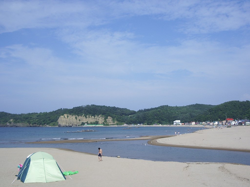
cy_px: 94
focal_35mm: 41
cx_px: 125
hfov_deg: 45.8
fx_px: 296
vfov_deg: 35.1
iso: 50
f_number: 4.6
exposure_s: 1/500
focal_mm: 6.8
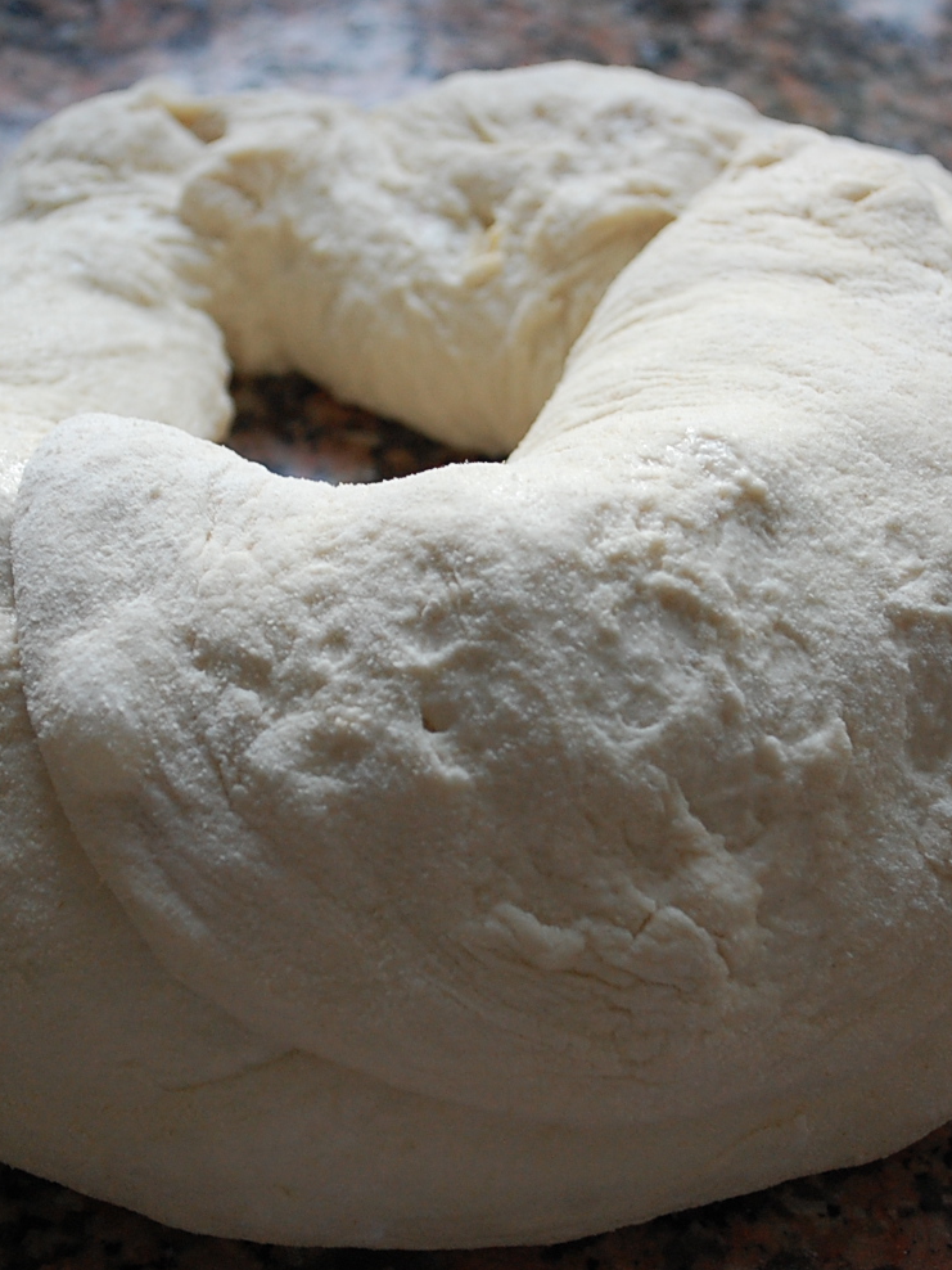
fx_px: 2897
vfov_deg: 24.7
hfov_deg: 18.6
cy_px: 635
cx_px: 396
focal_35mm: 79
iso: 800
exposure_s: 1/30
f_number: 5.3
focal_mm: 36
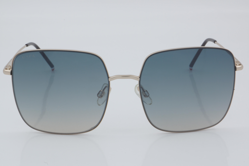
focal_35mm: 82
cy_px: 83
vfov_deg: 16.6
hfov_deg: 24.6
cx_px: 124
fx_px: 571
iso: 100
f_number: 32
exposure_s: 1/4
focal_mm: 55
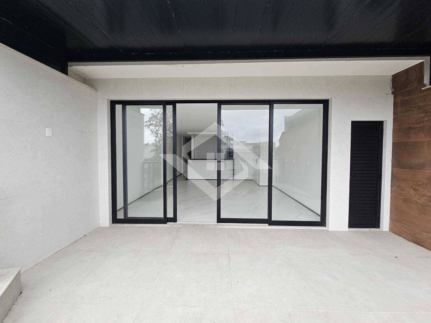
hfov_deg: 106.2
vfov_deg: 89.9
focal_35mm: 13
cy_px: 162
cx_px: 216
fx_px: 162
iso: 160
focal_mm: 2.2
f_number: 2.2
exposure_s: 1/359
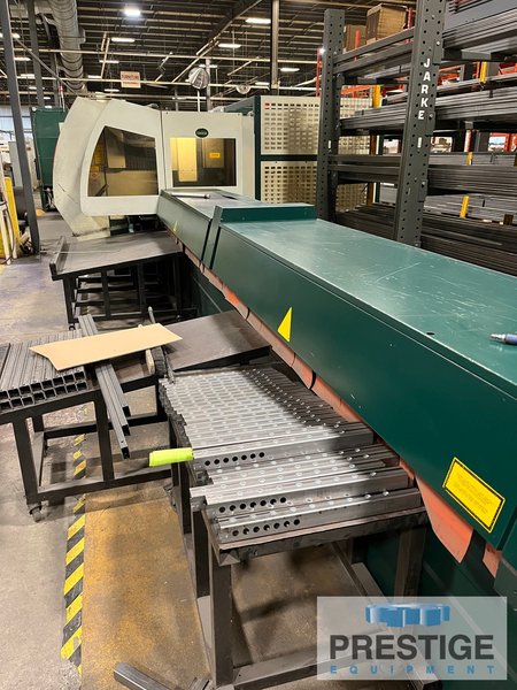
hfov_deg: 53.1
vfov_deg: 67.3
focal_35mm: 26
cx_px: 258
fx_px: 518
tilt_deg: -19.1
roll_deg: +0.8
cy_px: 345
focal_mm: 5.1
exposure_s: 1/59
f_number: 1.6
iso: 400
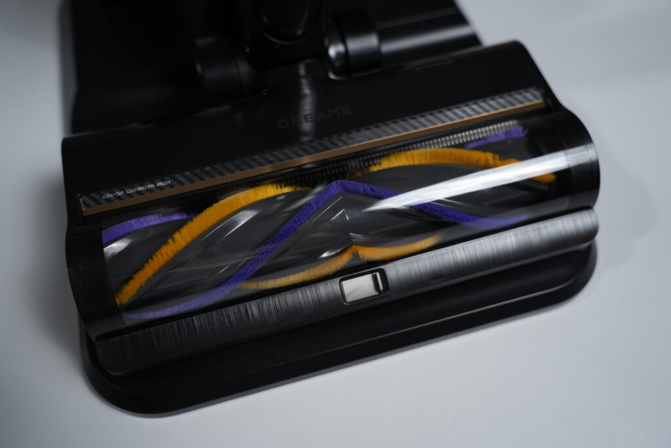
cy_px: 224
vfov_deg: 42.3
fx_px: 578
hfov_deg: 60.3
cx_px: 336
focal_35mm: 31
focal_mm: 31
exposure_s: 1/250
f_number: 2.8
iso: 800
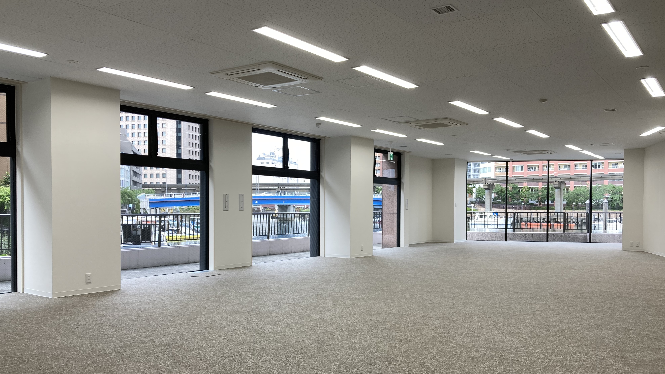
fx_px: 547
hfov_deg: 62.6
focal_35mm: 31
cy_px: 224
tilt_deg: -2.1
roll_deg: -0.5
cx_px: 333
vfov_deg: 37.6
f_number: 1.8
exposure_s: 1/100
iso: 25
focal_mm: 3.99
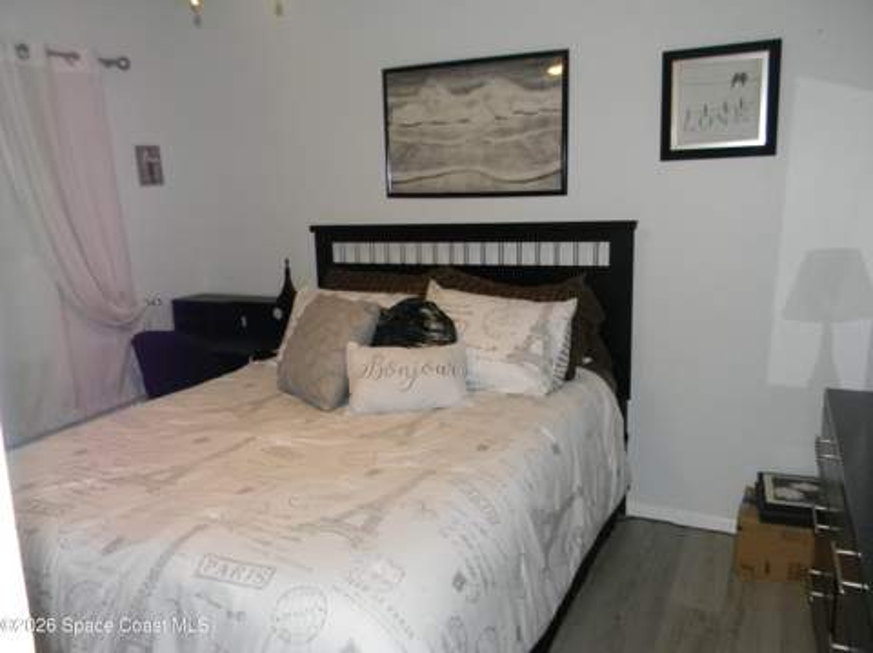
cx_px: 436
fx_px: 705
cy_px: 326
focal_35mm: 28
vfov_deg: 49.7
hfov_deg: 63.5
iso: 200
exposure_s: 1/26
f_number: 3.5
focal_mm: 5
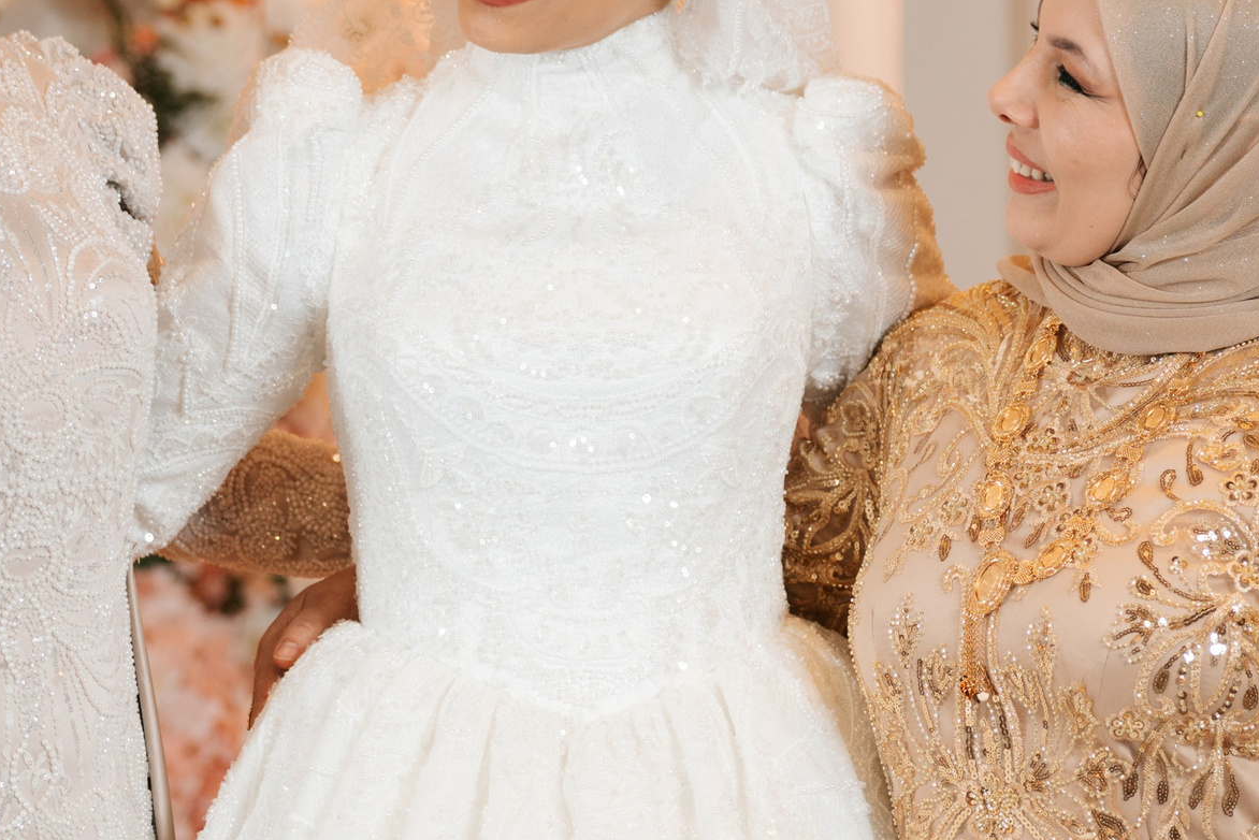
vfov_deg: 6.8
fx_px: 7066
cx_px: 466
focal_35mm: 202
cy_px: 326
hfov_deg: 10.2
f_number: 2.8
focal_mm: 88
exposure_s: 1/200
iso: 400
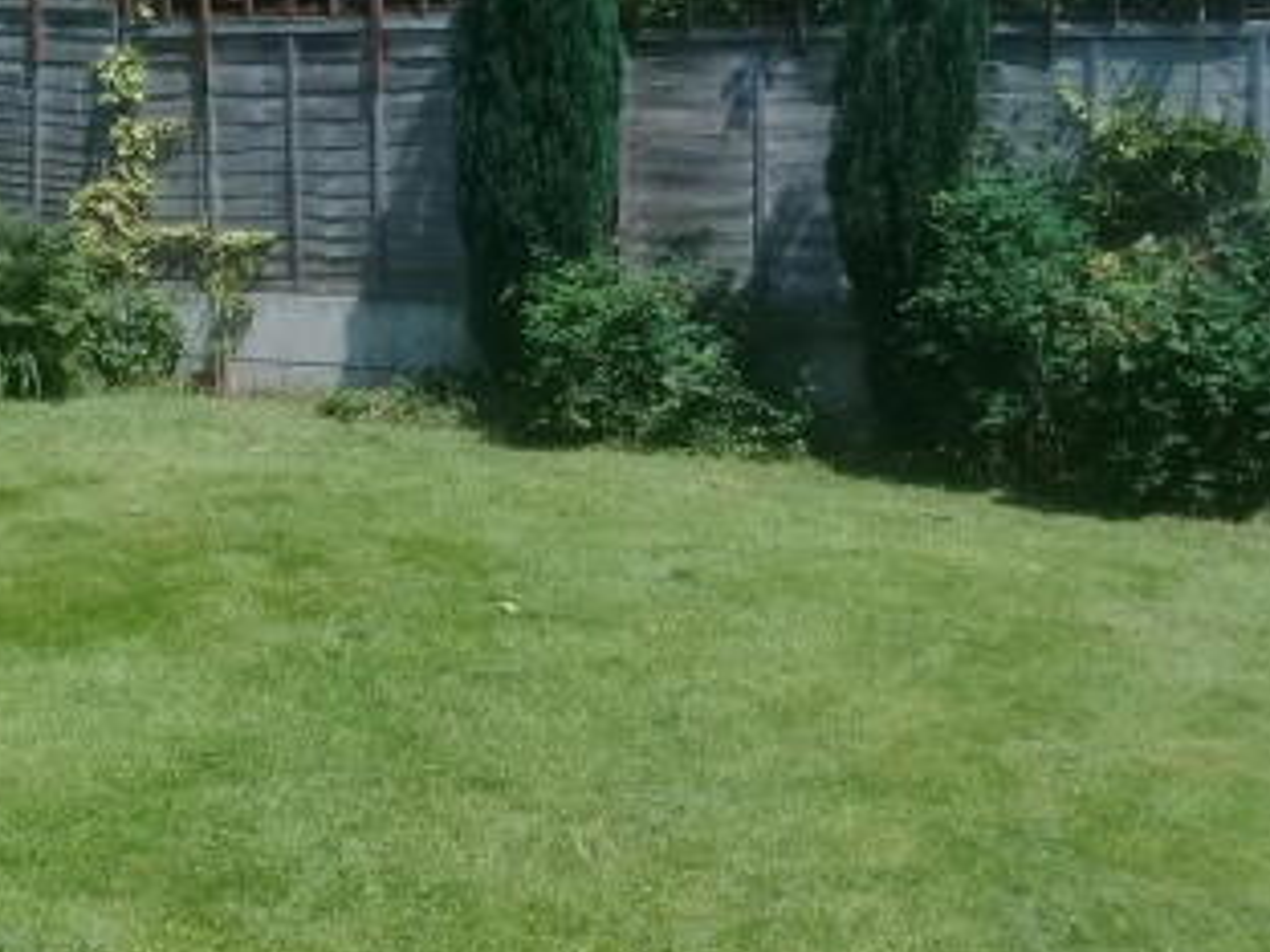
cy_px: 234
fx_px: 2128
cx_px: 535
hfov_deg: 33.2
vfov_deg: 24.9
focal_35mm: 58
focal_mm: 3.3
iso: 64
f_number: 2.2
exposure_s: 1/1323
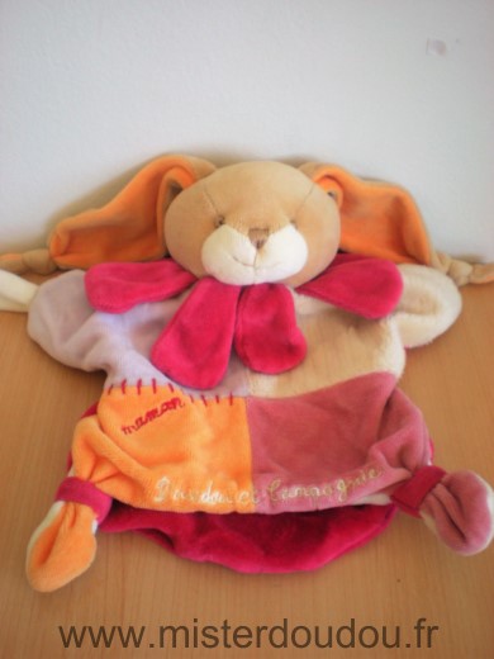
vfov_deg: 49.0
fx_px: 723
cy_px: 330
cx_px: 247
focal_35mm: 38
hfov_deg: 37.7
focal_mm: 6.3
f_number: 3.1
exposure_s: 1/38
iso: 200
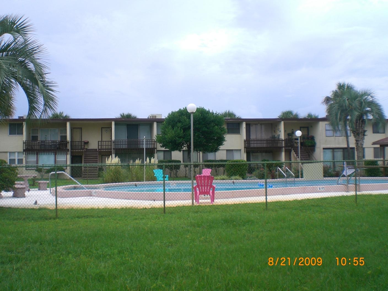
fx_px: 426
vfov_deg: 37.7
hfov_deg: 49.0
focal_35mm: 38
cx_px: 194
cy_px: 146
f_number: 4.4
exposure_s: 1/250
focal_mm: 6.3
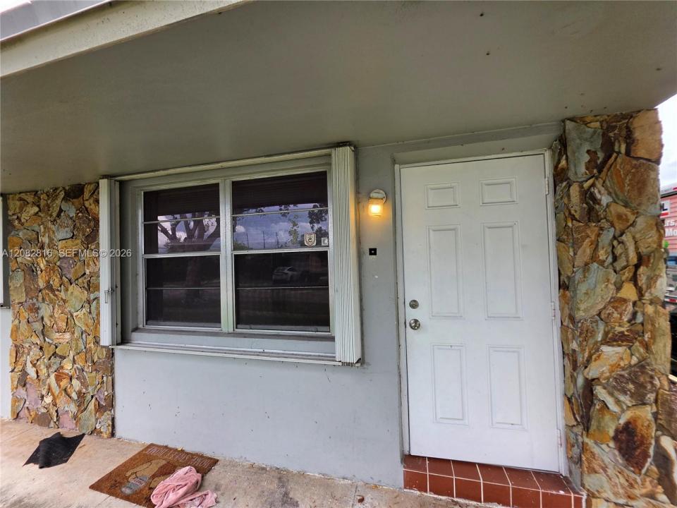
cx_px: 338
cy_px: 254
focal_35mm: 13
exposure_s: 1/719
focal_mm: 2.2
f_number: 1.9
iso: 64
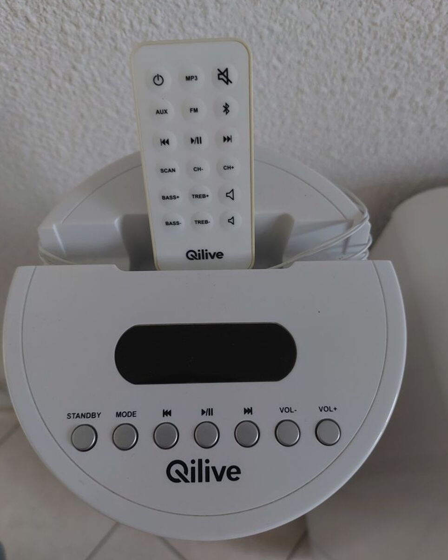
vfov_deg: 64.1
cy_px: 290
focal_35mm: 27
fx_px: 447
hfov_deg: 53.2
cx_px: 225
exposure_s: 1/25
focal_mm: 5.23
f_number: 1.8
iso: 400
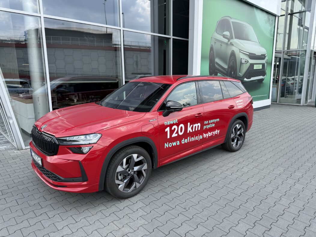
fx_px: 219
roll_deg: +0.8
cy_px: 118
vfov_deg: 56.8
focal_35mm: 24
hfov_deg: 71.6
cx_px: 158
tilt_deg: -9.4
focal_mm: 6.76
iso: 80
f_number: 1.78
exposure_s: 1/1211
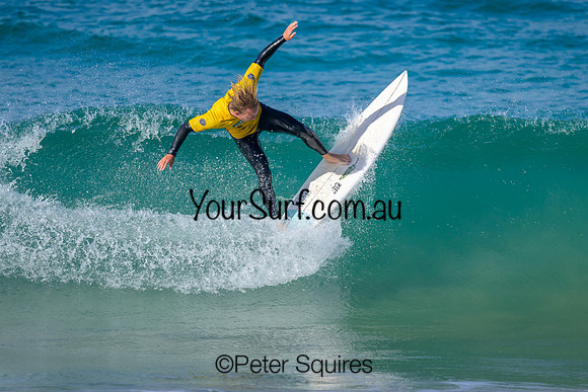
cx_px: 309
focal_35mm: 1098
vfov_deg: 1.3
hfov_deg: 1.9
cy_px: 159
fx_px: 17944
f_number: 6.3
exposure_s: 1/2000
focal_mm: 800
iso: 450
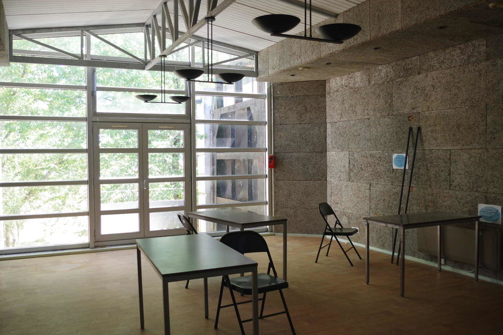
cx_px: 252
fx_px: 433
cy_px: 168
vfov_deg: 42.3
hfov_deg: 60.3
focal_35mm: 31
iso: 400
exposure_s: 1/50
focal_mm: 21
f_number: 5.6
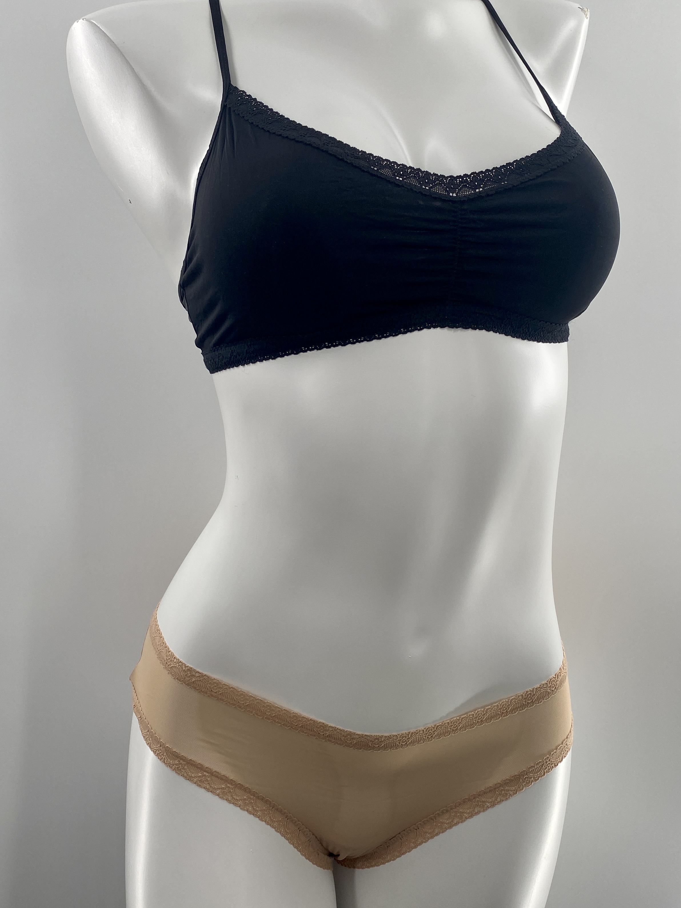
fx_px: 866
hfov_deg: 42.9
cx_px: 345
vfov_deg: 55.2
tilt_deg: -3.8
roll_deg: -0.3
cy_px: 405
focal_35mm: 33
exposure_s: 1/244
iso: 32
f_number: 1.8
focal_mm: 4.25
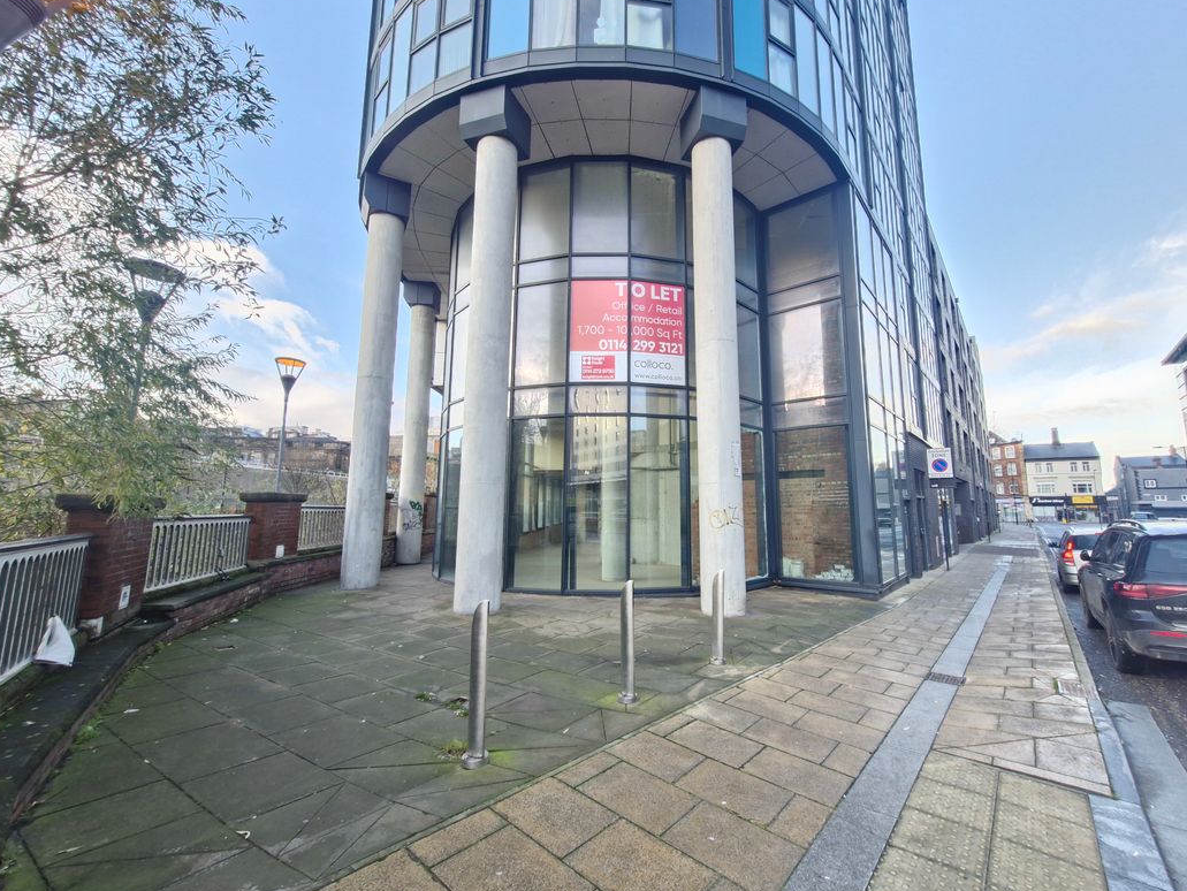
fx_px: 480
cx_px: 629
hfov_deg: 101.9
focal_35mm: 14
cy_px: 444
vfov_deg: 85.7
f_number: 2.2
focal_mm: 1.74
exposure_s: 1/50
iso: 50
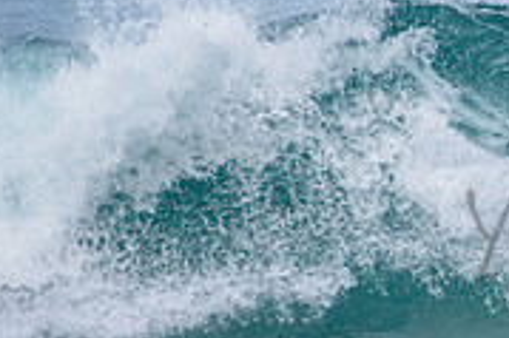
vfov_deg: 0.8
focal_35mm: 1621
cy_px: 209
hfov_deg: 1.3
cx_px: 759
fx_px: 22898
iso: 250
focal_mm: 500
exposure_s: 1/2000
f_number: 5.6
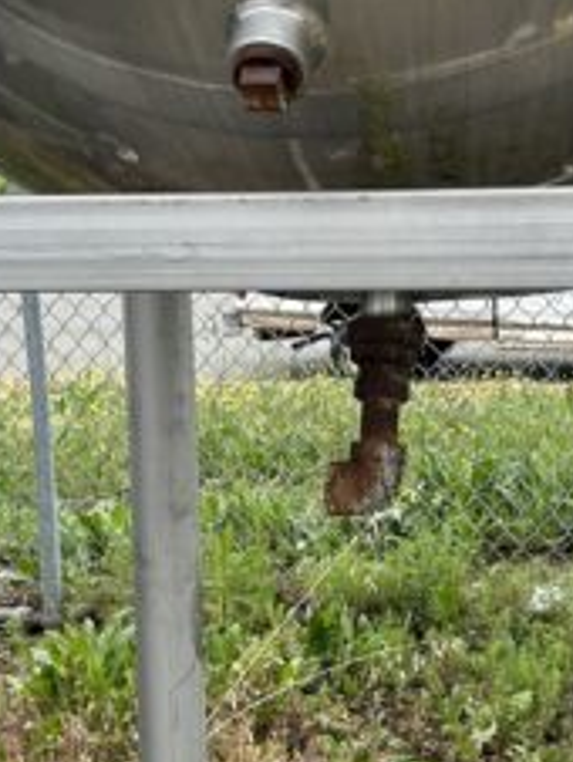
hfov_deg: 16.1
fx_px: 2027
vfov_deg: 21.3
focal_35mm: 92
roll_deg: +0.4
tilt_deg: -5.7
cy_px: 425
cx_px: 371
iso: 50
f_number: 1.5
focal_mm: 5.7
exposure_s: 1/516
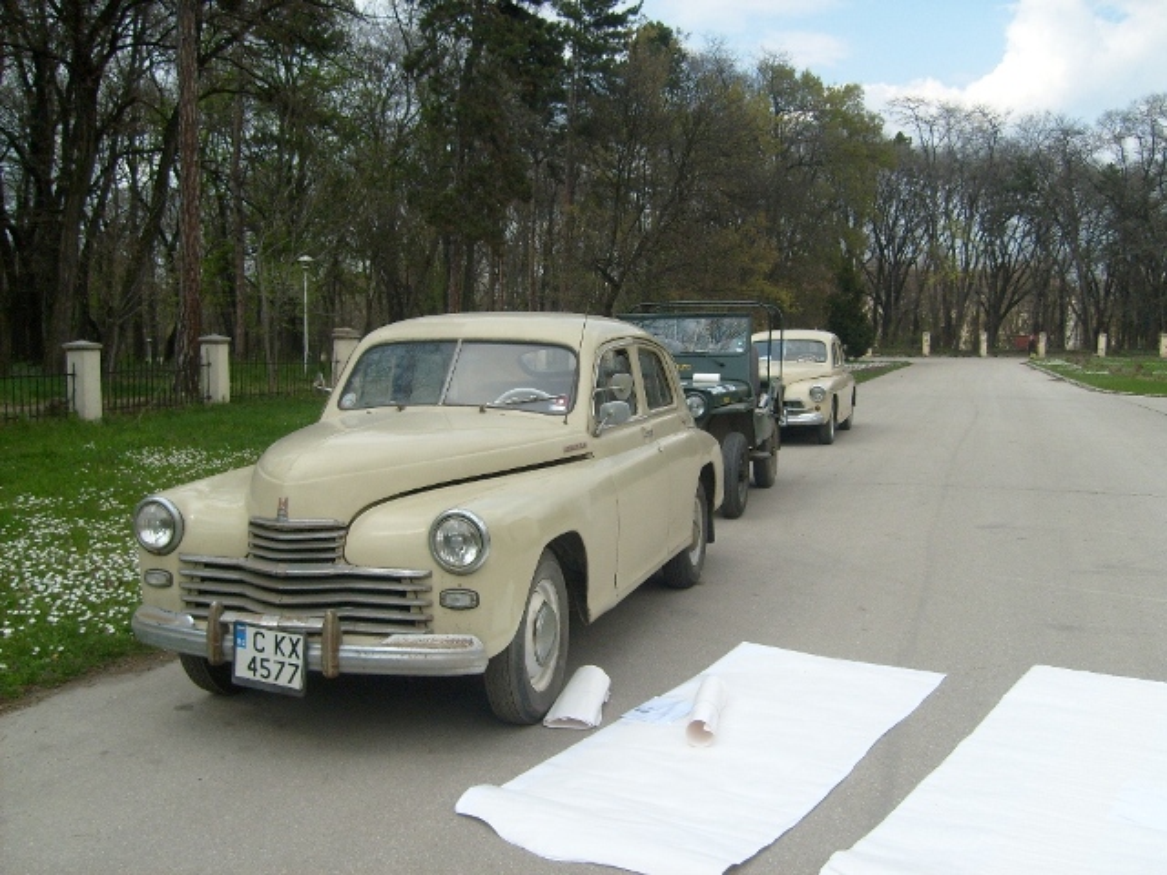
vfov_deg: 40.7
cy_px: 438
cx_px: 584
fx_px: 1180
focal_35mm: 35
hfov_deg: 52.6
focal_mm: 5.8
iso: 80
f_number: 7.1
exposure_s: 1/250
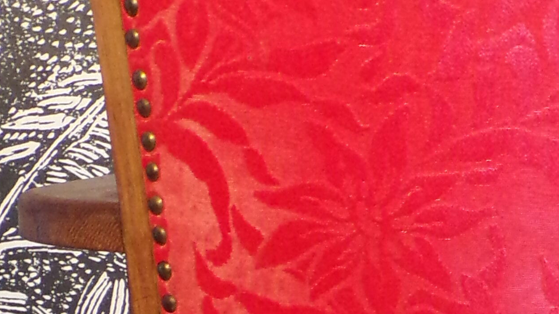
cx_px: 508
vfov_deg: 10.3
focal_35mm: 112
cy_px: 518
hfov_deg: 18.8
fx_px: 1660
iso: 285
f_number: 3.1
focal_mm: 5
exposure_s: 1/17
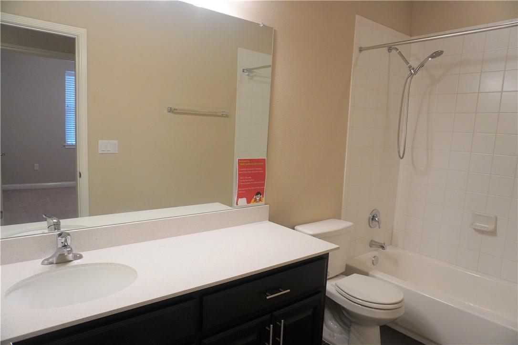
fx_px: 345
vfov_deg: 53.1
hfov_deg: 73.7
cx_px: 259
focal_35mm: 24
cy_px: 172
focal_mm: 16
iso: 1000
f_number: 4
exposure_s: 1/160
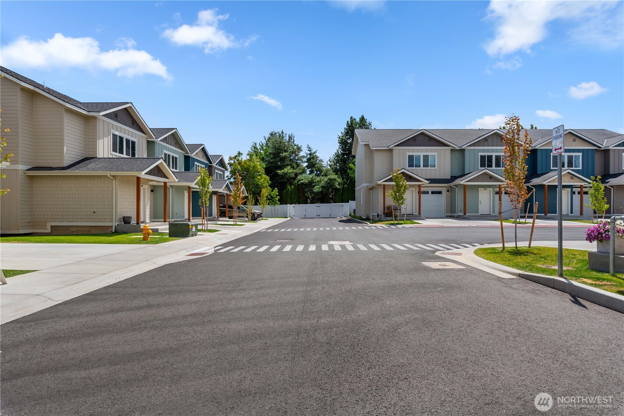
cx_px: 312
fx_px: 329
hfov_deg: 86.9
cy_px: 208
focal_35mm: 19
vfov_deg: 64.6
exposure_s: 1/500
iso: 100
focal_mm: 19
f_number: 8
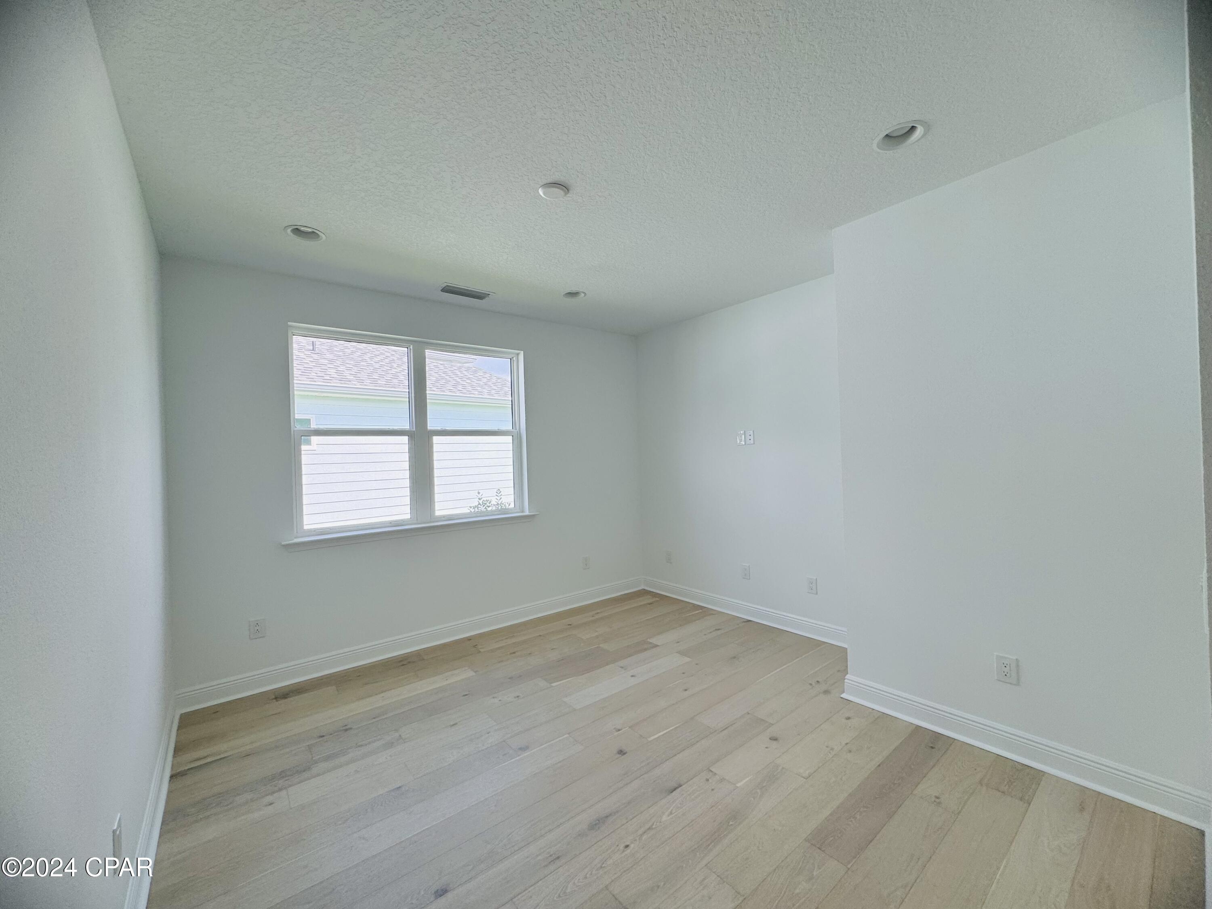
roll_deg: +1.5
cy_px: 454
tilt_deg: -1.0
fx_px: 490
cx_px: 606
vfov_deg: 85.7
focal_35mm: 14
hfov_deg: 102.1
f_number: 2.2
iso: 40
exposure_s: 1/241
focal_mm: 2.22
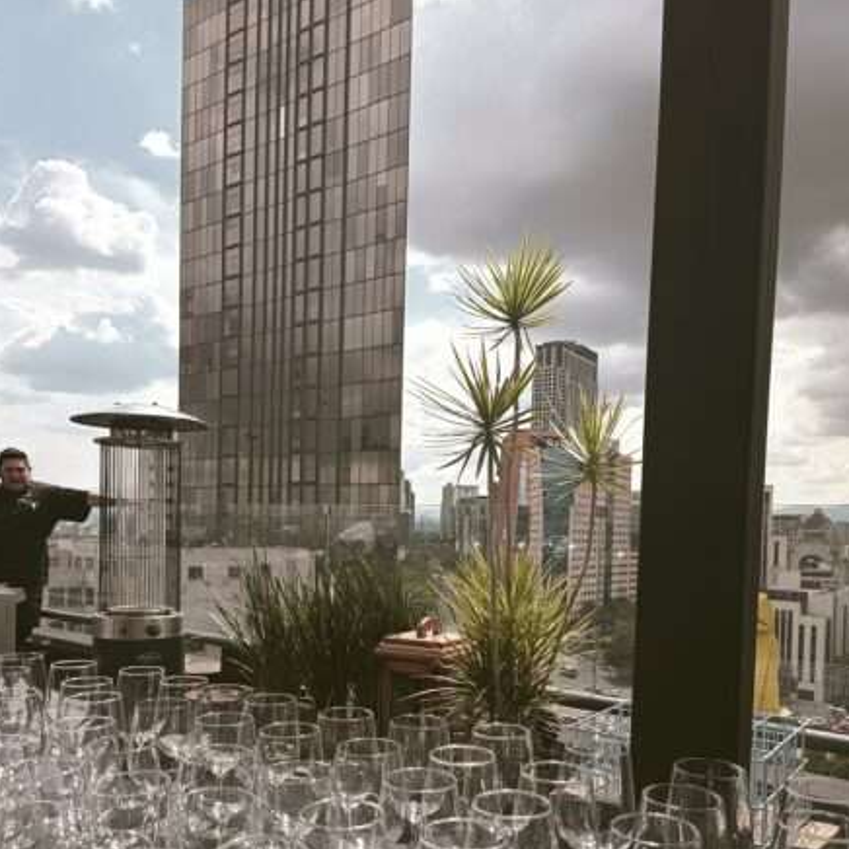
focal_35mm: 28
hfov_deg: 57.3
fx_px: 777
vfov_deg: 56.0
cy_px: 569
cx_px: 428
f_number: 1.69
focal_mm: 6.06
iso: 50
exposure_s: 1/404
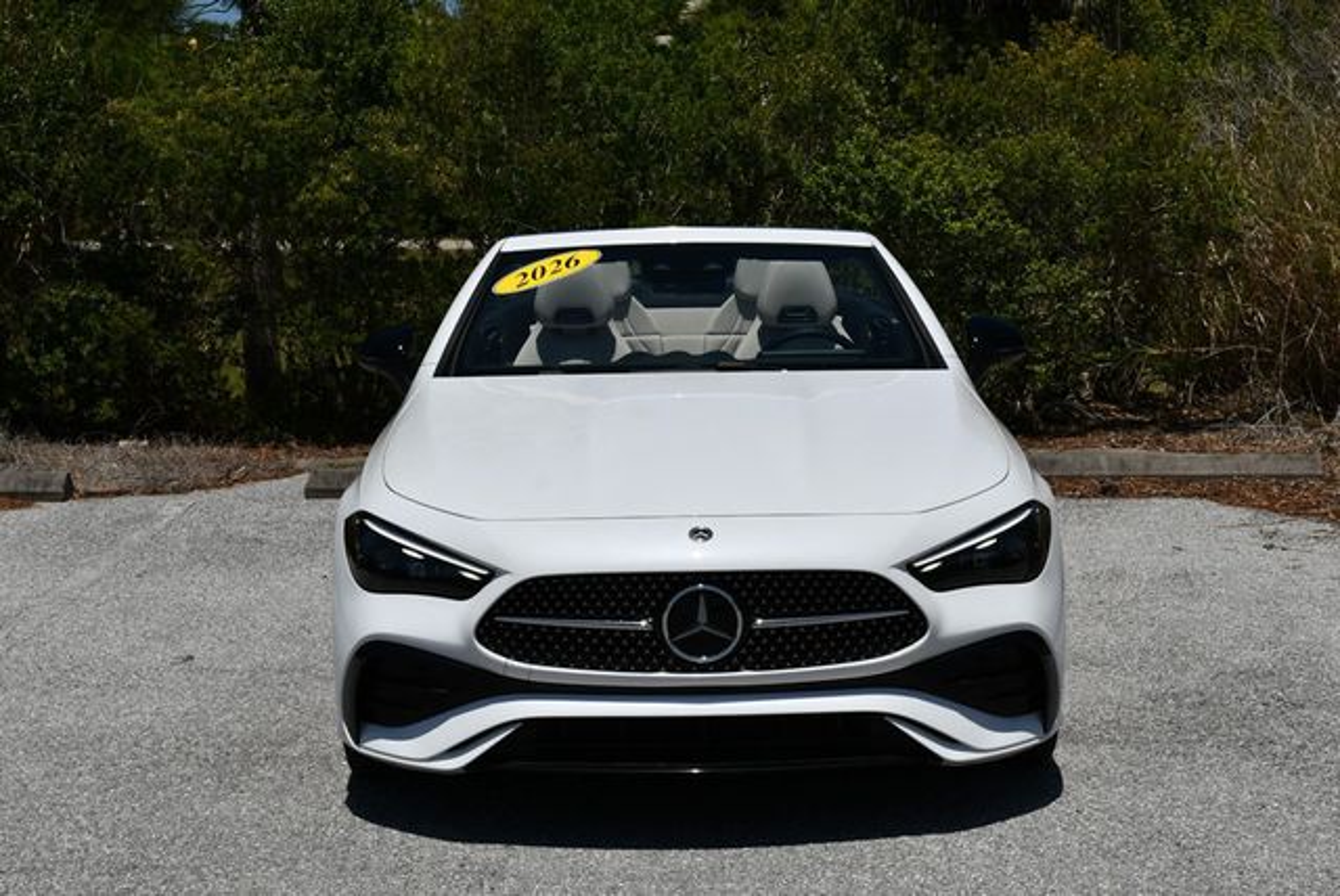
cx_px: 670
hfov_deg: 29.6
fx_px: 2533
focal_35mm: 68
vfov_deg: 20.1
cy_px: 448
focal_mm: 34
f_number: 10
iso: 100
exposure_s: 1/400
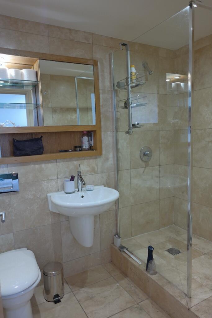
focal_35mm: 24
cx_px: 106
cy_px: 159
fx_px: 212
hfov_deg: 53.1
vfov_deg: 73.7
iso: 400
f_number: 2.4
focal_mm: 16
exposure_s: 1/30
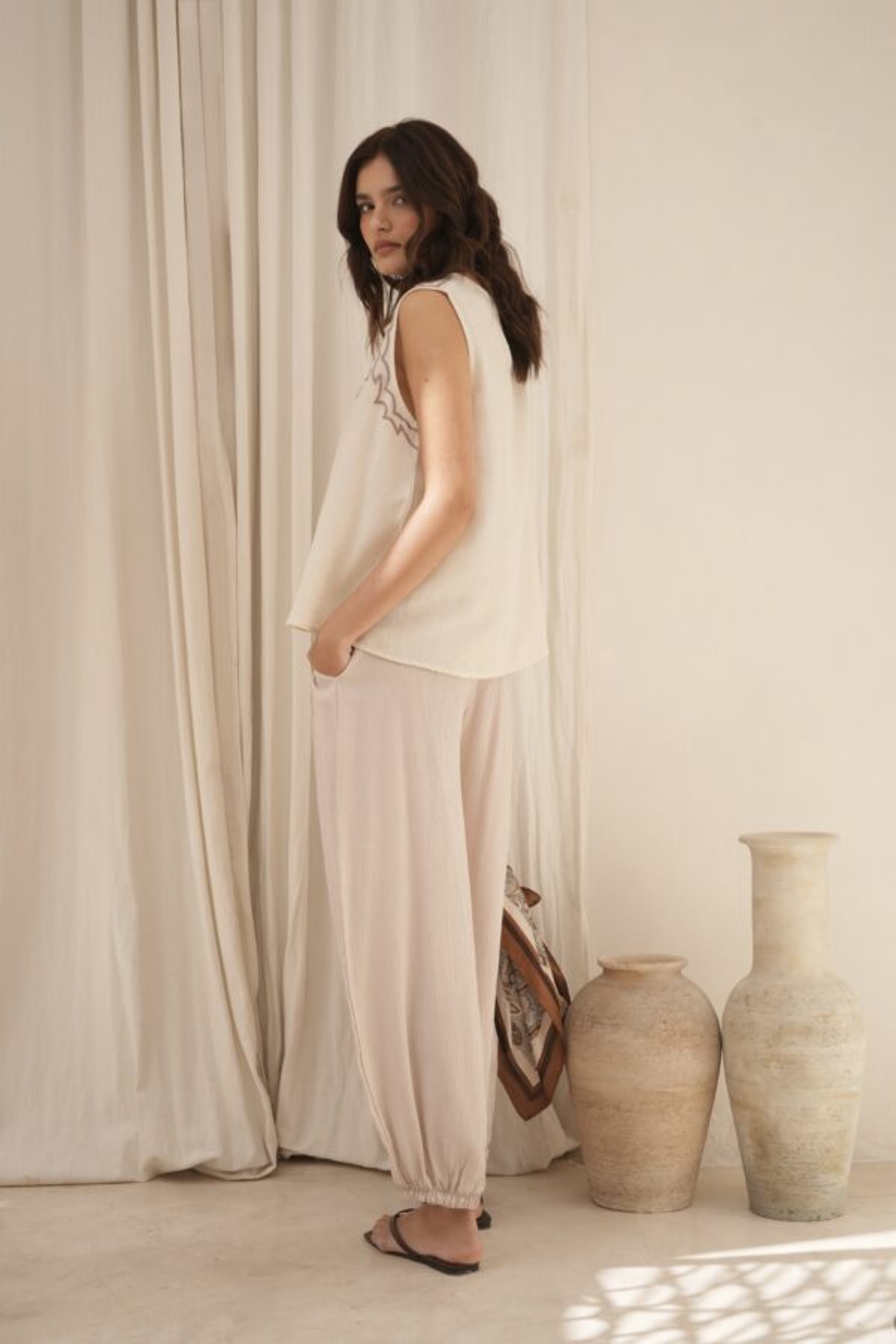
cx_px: 448
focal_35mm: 50
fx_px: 1867
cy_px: 672
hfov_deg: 27.0
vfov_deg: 39.6
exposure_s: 1/125
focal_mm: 50
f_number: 9
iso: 125
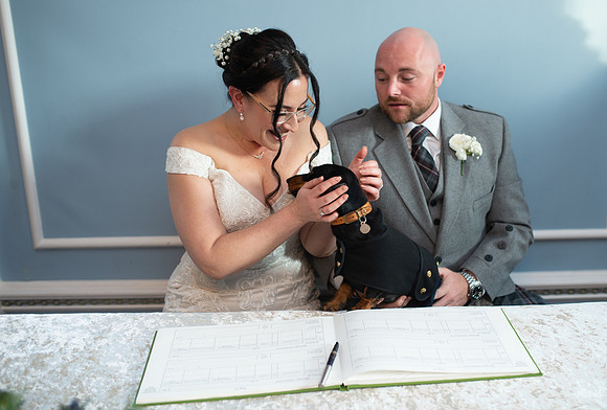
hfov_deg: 47.2
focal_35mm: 41
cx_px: 356
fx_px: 692
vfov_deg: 33.0
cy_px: 173
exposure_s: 1/100
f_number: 2.5
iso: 320
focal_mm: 35
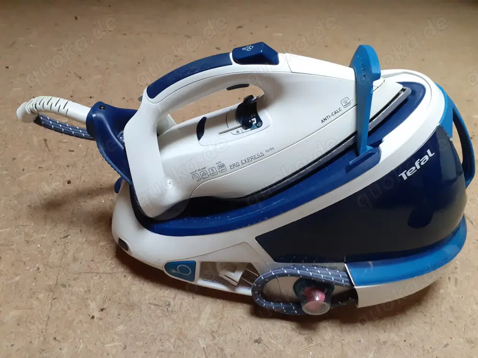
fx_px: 373
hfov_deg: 65.3
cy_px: 179
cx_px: 239
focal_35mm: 27
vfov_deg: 51.4
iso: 200
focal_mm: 3.6
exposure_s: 1/50
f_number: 1.9
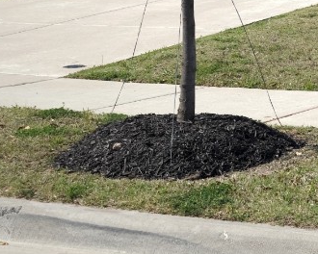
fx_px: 1016
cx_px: 543
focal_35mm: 108
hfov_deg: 15.6
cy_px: -106
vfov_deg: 13.6
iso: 80
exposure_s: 1/500
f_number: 4.5
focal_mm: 21.9
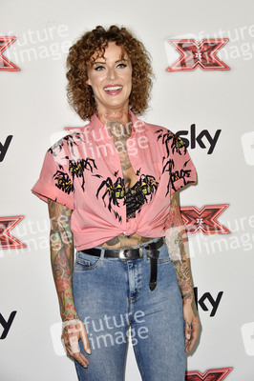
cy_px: 190
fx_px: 763
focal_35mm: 72
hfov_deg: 18.9
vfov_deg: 28.1
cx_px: 127
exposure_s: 1/160
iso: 640
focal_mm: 72
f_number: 5.6
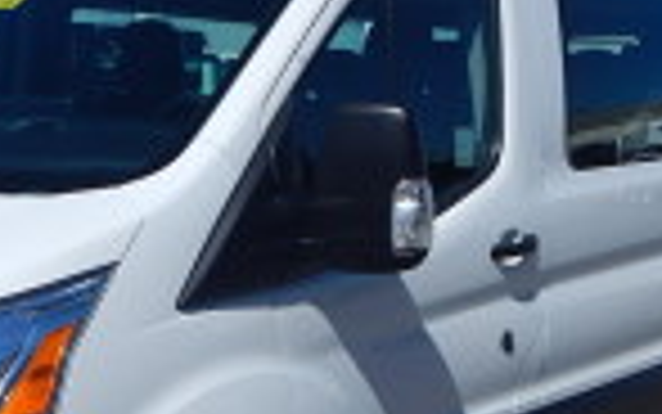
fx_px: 1570
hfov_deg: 23.6
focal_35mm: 87
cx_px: 189
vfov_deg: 14.9
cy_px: 353
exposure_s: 1/1250
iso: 125
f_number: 6.5
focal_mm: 5.6
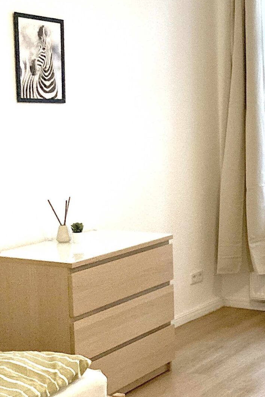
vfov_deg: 28.8
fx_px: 773
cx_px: 374
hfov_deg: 17.8
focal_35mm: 70
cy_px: 211
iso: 320
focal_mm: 3.99
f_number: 1.8
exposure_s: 1/60
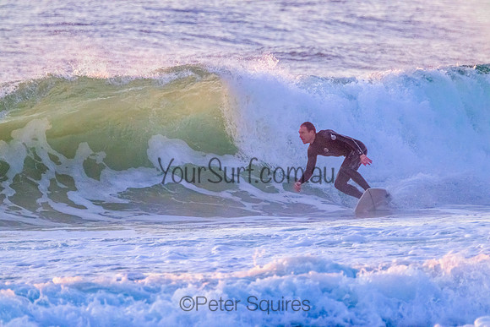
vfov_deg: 1.7
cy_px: 164
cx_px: 245
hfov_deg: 2.6
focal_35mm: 800
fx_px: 10891
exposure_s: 1/800
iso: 7200
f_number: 11
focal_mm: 800
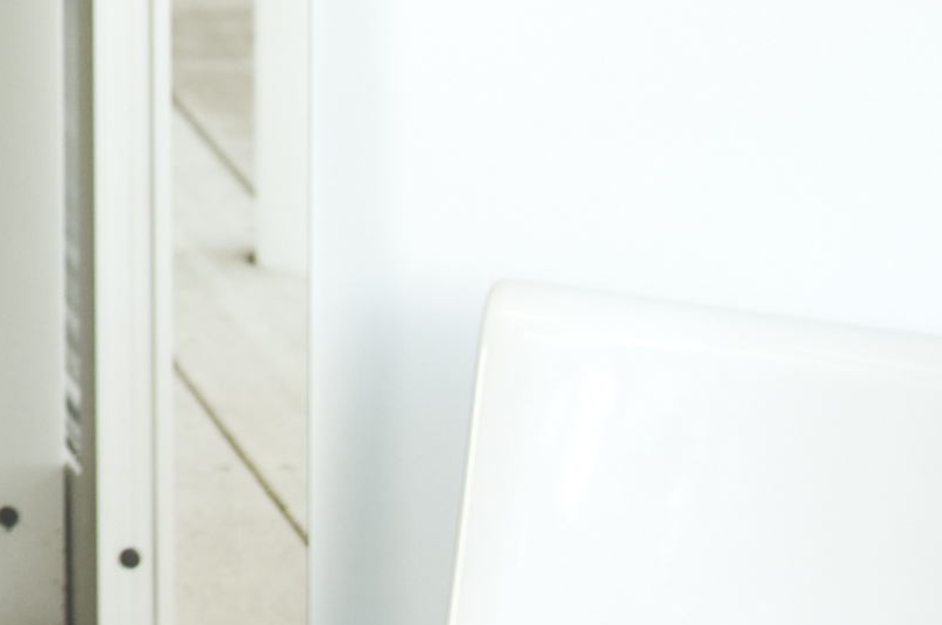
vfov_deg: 4.0
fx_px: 8727
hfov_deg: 5.9
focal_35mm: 334
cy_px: -960
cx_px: -1451
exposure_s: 1/30
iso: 125
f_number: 5.3
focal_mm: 42
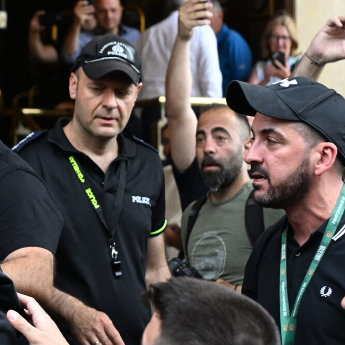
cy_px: 128
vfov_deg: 10.3
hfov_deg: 10.2
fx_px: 1917
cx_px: 17
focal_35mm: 170
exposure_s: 1/1000
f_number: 4
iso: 1600
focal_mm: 52
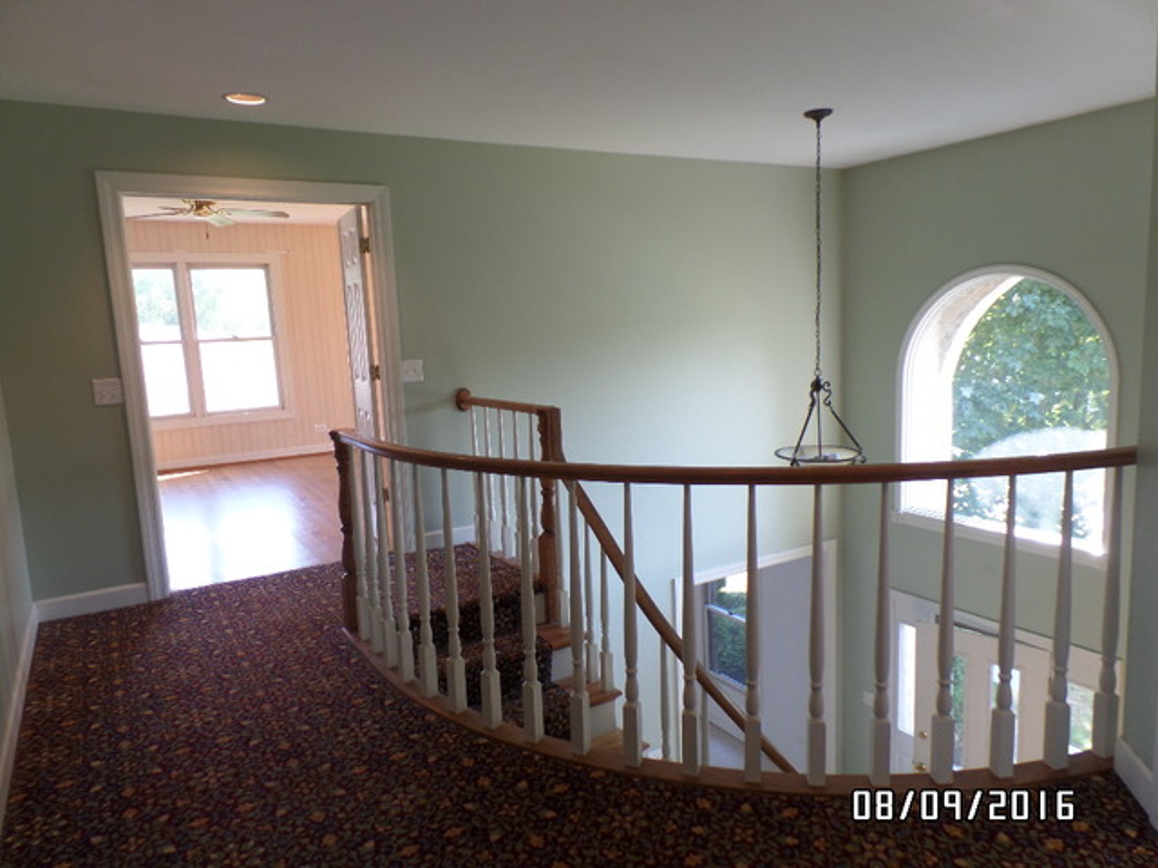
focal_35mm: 23
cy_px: 434
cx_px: 579
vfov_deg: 58.9
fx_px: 769
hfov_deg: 73.9
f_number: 2.8
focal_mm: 4.1
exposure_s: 1/30
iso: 120
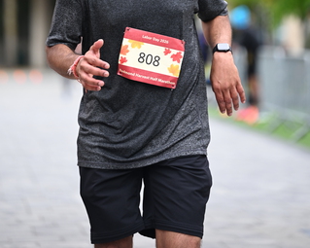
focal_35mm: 235
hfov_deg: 8.2
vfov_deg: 6.6
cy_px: -13
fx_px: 2155
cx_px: 153
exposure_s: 1/1600
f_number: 2.8
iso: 640
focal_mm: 145
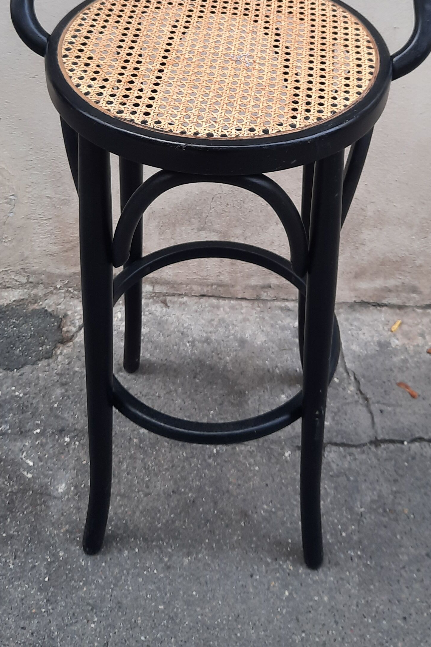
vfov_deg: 39.3
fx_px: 862
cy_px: 118
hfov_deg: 28.0
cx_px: 263
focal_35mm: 48
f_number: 2
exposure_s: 1/50
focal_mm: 4.6
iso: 32
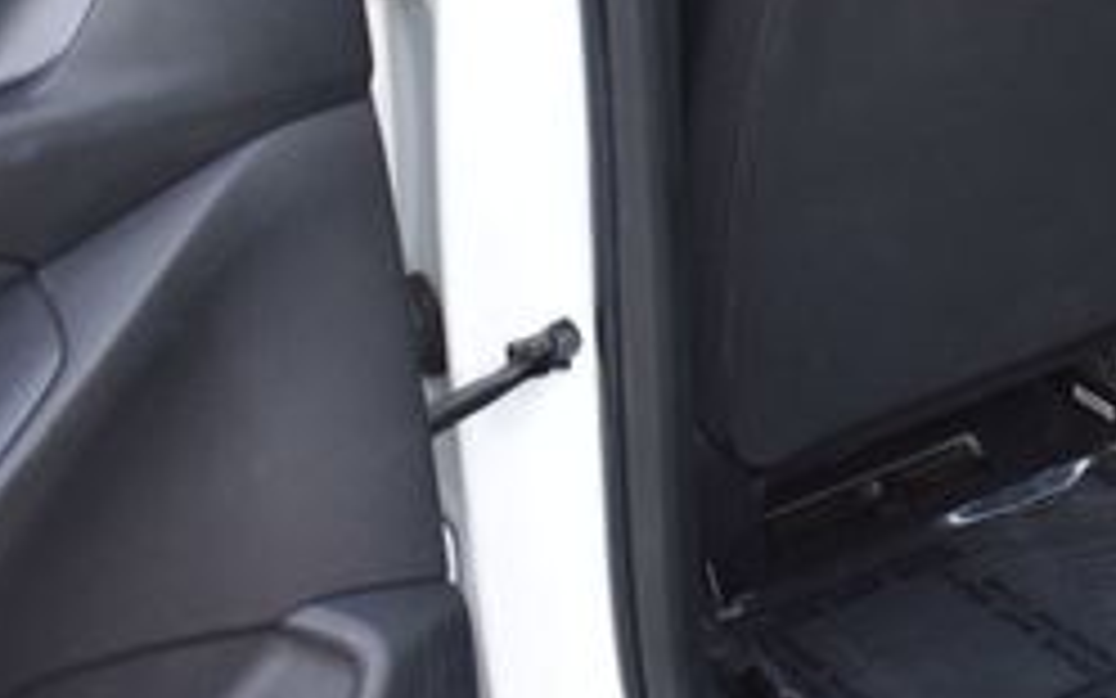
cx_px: 1197
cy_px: -104
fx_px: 2159
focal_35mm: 71
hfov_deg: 26.9
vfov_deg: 17.6
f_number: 5
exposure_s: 1/100
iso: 400
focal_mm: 18
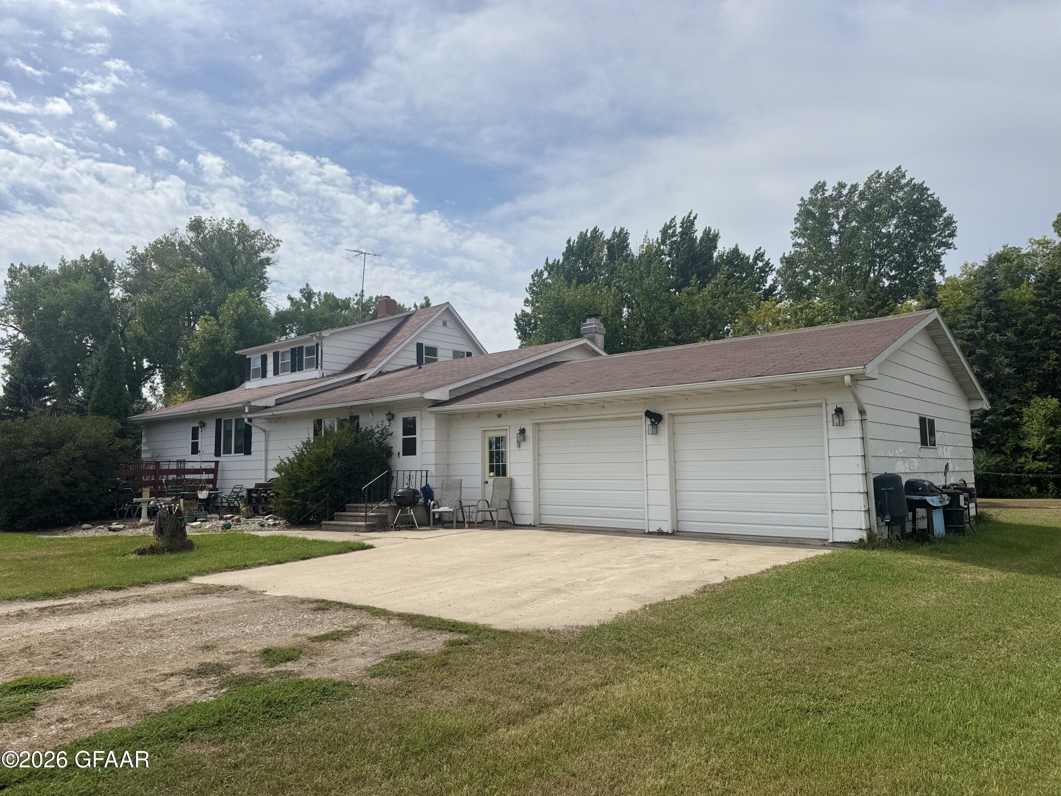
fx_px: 736
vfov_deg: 56.8
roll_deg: +0.9
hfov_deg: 71.6
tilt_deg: +5.4
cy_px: 398
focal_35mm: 24
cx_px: 530
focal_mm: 6.76
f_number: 1.78
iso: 80
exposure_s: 1/10417
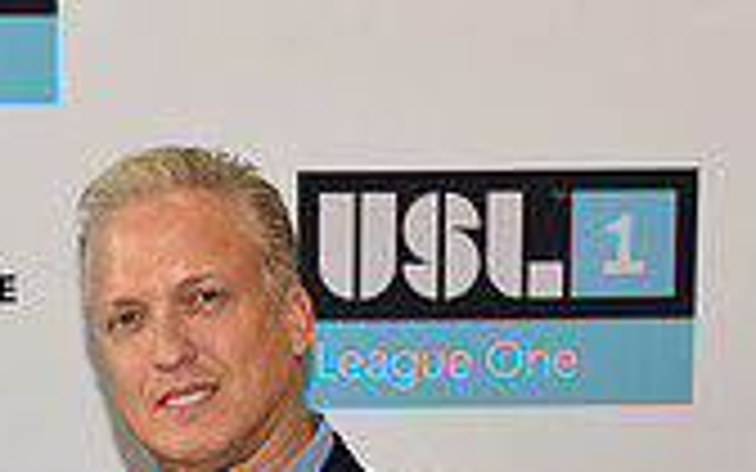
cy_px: 834
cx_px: -18
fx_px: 3049
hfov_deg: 13.9
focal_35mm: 148
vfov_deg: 8.5
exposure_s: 1/60
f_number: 5.6
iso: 400
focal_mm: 42
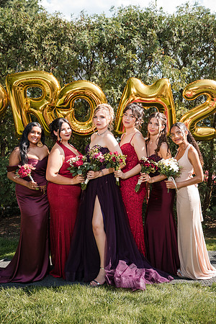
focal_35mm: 39
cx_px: 108
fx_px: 351
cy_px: 162
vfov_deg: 49.6
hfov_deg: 34.2
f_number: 4
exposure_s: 1/250
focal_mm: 39
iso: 125
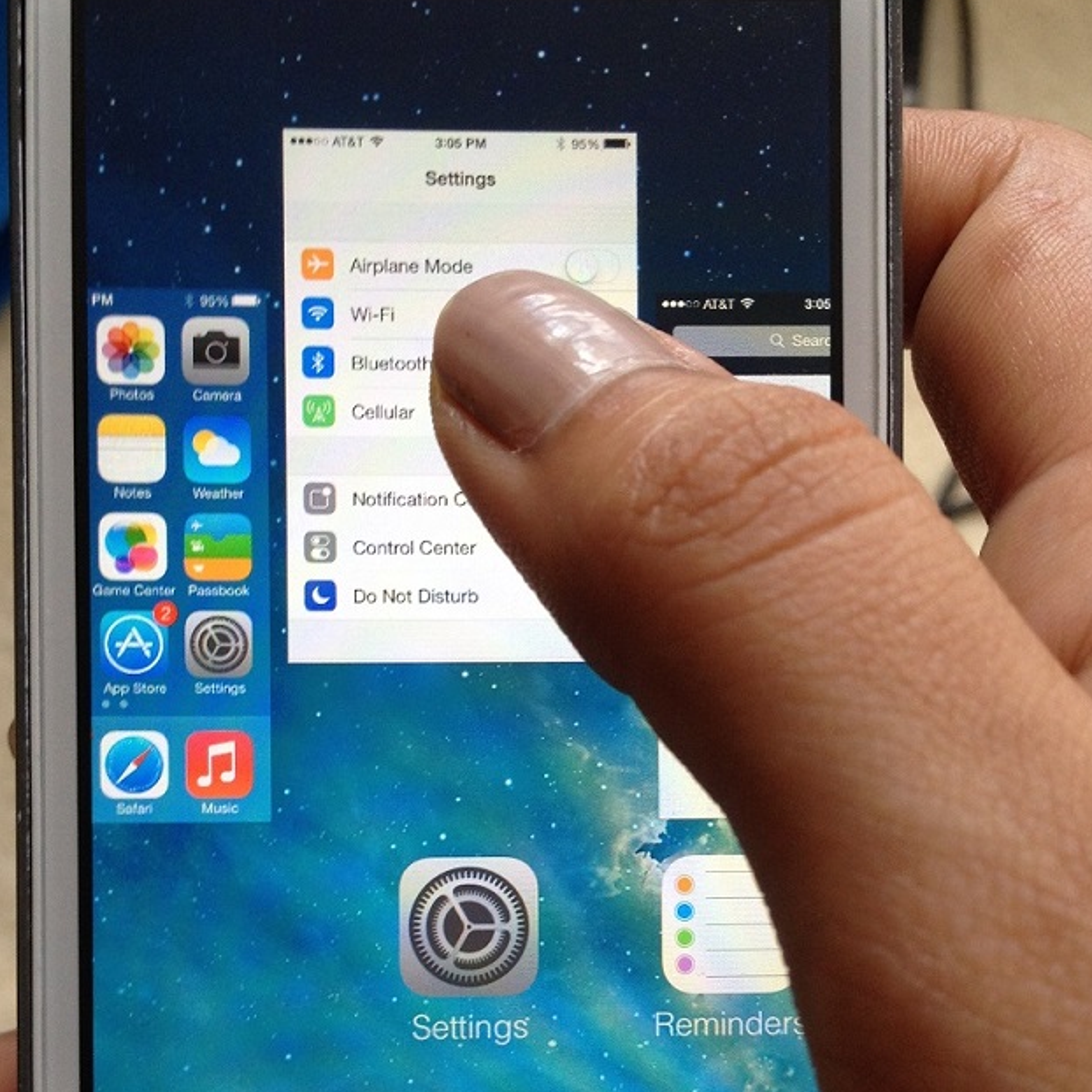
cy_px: 692
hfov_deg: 32.2
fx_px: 1892
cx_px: 544
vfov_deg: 32.0
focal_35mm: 53
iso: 64
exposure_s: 1/60
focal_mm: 4.28
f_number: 2.4
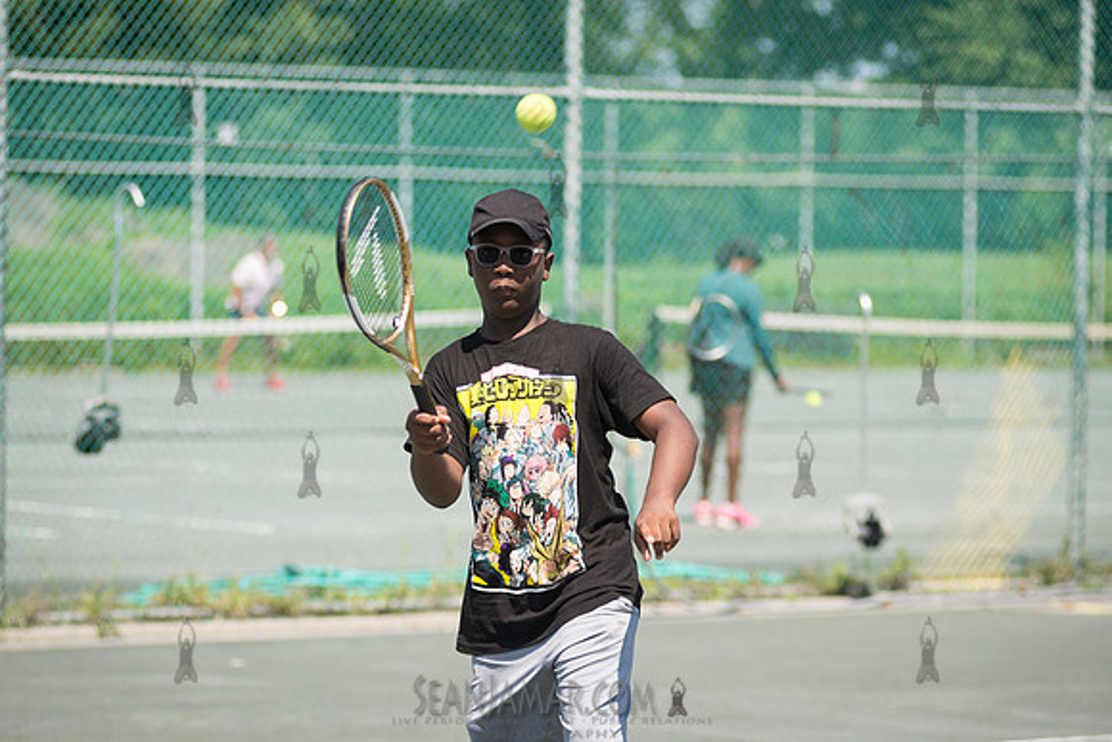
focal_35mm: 165
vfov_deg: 8.3
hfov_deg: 12.5
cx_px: 541
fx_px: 5089
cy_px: 367
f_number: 4
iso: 125
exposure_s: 1/1000
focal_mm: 125
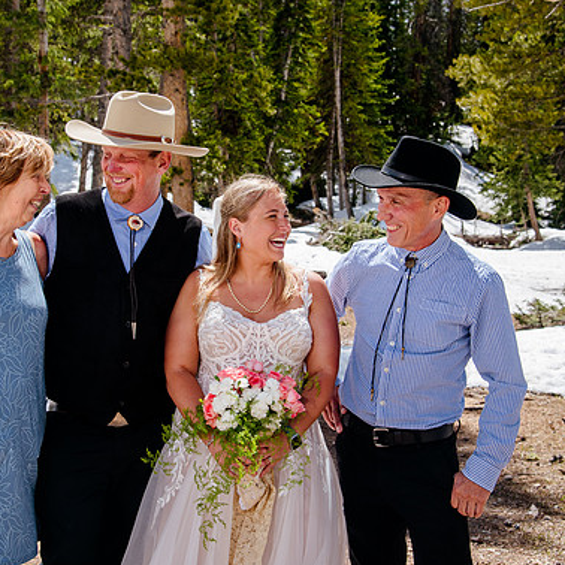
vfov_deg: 26.9
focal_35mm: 64
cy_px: 260
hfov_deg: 26.8
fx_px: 1182
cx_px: 217
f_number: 7.1
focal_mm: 44
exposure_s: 1/320
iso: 400
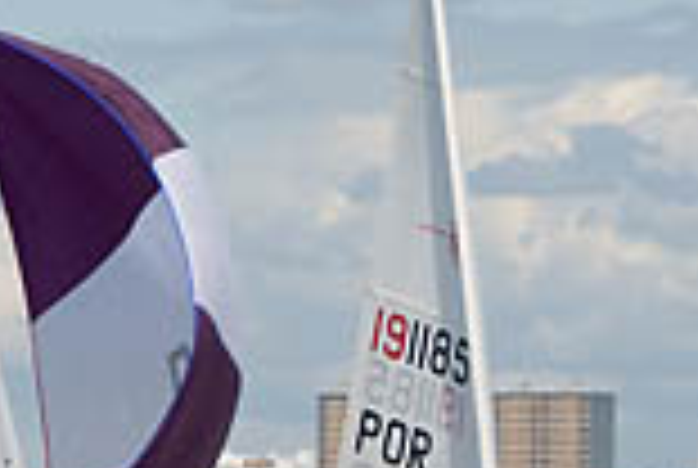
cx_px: 743
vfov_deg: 2.3
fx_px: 11439
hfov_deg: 3.5
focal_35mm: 589
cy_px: 180
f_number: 8
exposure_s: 1/1000
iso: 200
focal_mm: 105
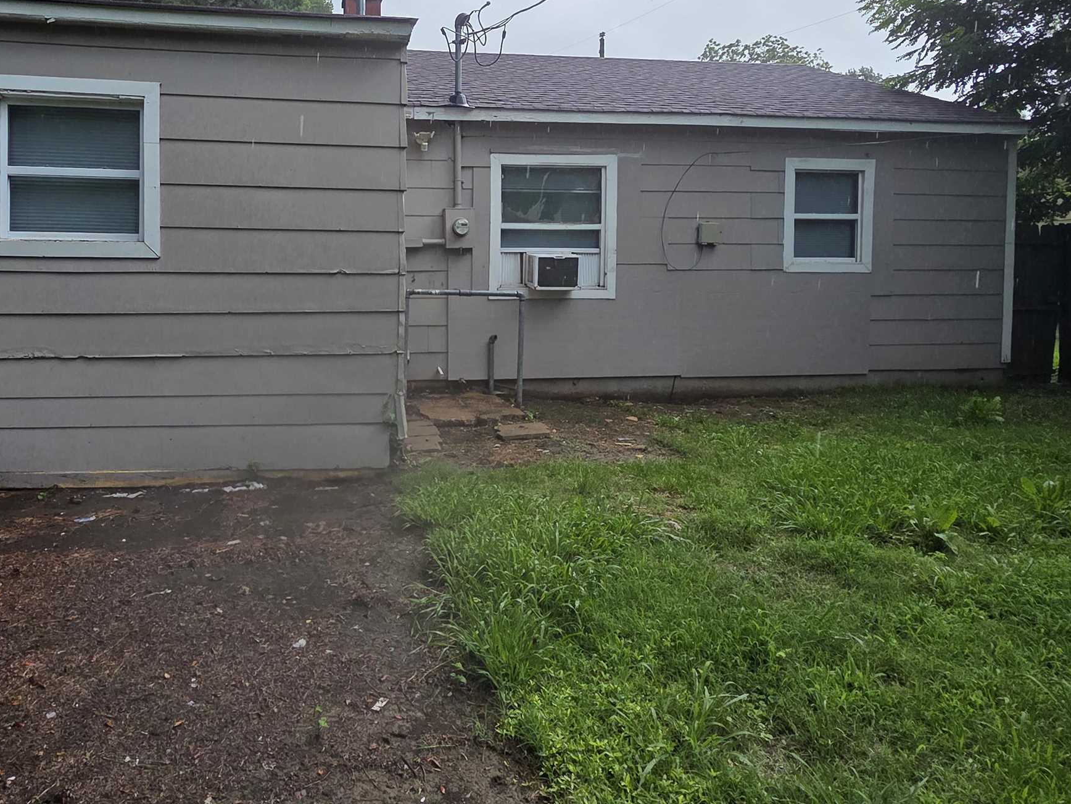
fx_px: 712
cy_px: 300
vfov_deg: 58.1
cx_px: 391
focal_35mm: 23
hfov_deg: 72.5
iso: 50
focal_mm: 2.2
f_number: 2.2
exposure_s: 1/468
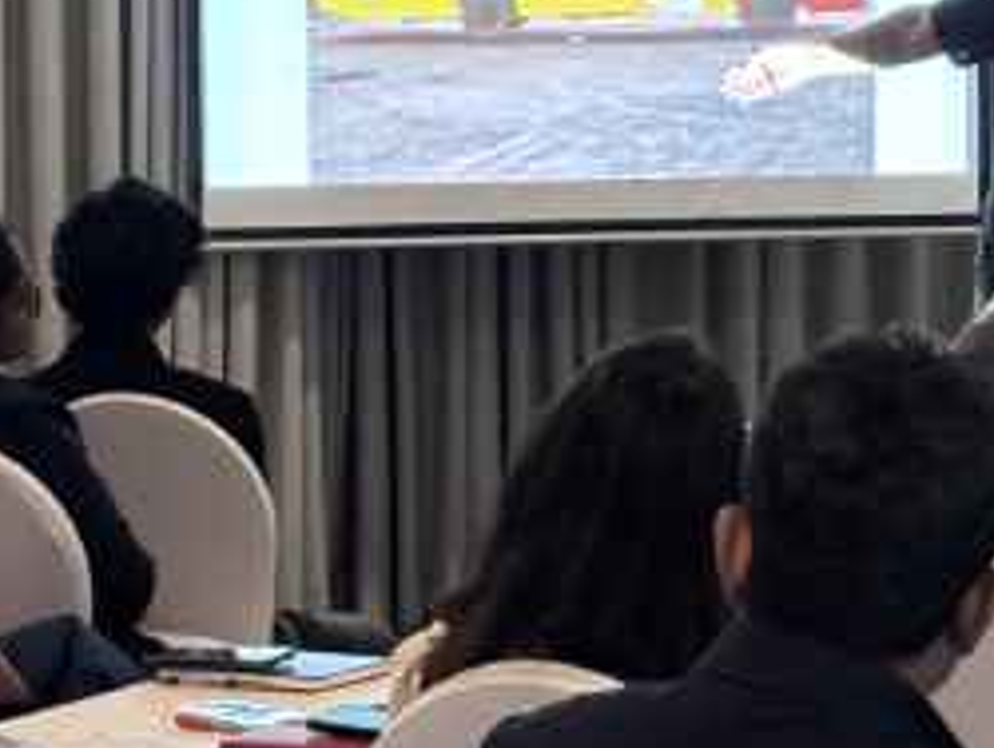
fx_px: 4484
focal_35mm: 156
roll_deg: +0.4
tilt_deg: -2.2
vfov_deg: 9.5
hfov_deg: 12.5
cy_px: 197
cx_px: 972
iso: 200
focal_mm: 5.96
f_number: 1.6
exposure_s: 1/33
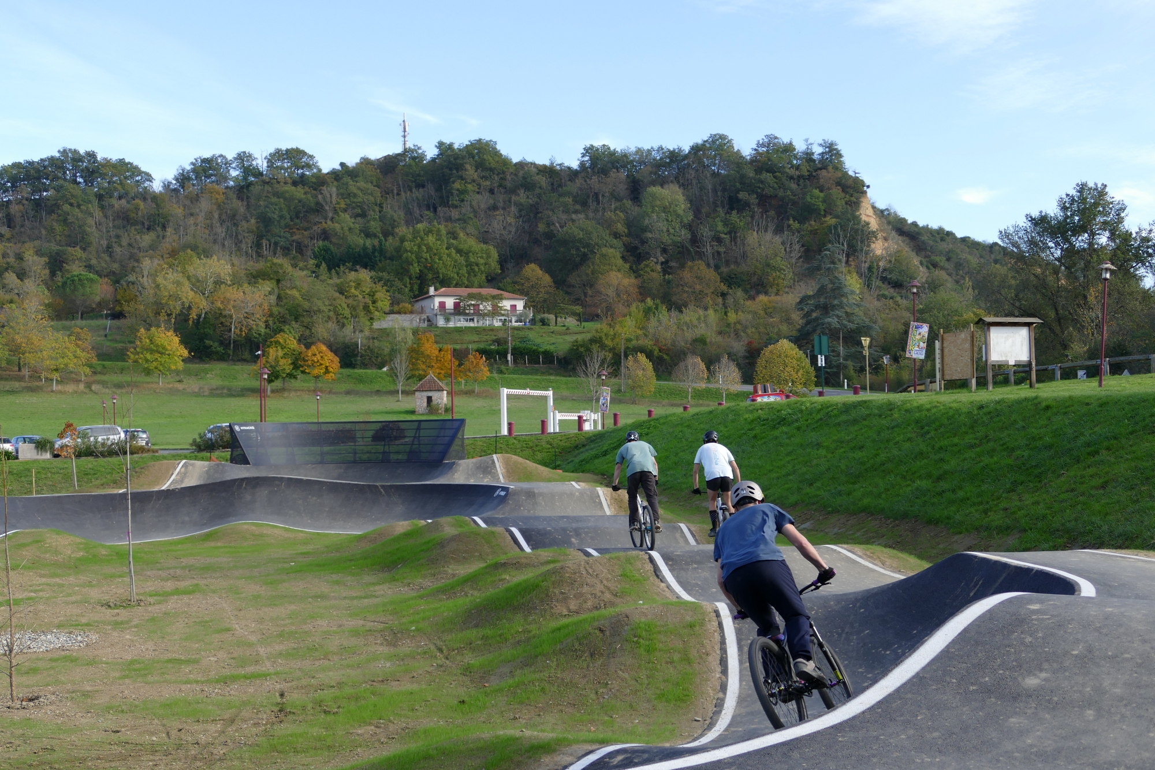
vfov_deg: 29.2
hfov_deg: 42.7
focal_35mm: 46
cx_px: 578
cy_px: 385
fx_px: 1476
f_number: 3.2
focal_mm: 16.74
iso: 125
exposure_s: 1/400
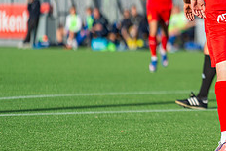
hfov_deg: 4.1
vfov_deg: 2.8
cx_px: 247
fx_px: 3134
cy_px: 12
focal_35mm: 499
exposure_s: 1/1600
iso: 100
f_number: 3.2
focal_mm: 200
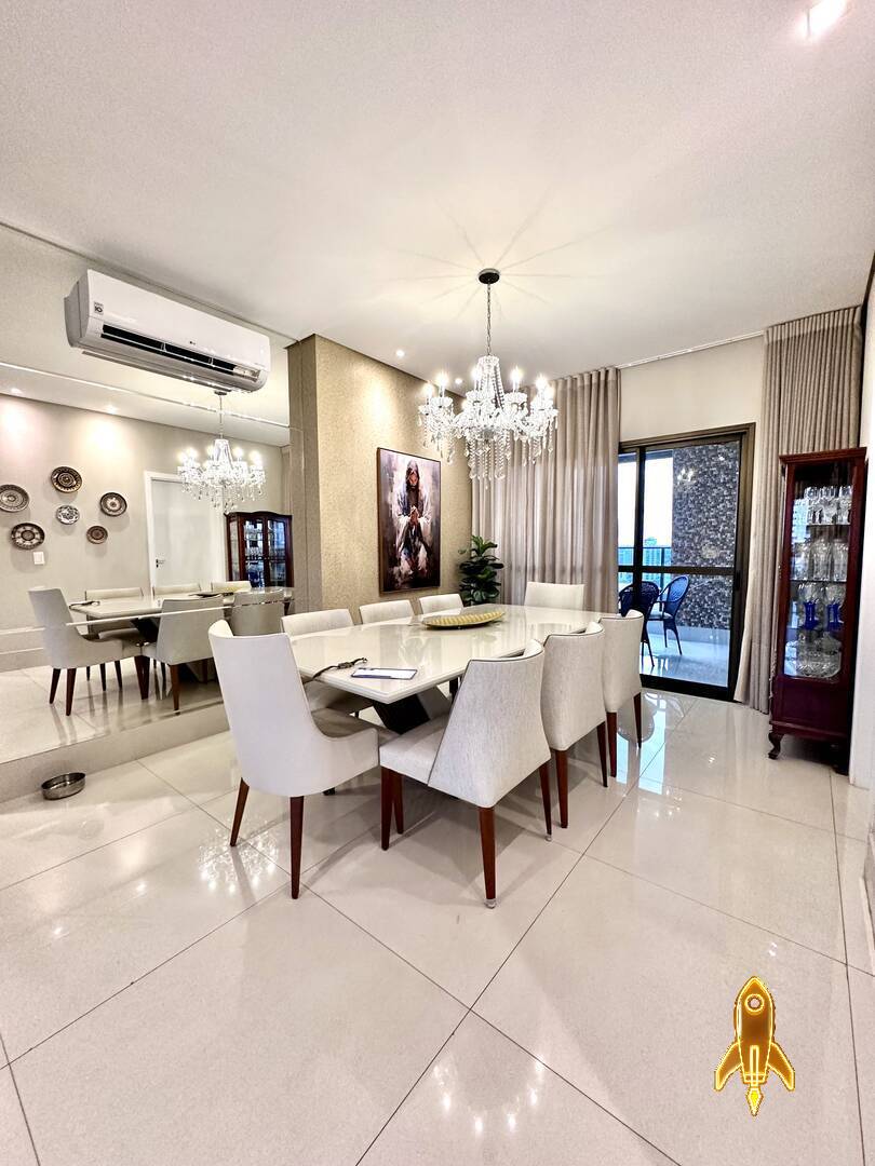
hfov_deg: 85.7
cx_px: 438
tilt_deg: -2.9
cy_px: 583
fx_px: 472
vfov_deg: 102.1
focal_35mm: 14
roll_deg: -0.7
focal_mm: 2.22
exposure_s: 1/60
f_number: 2.2
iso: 250
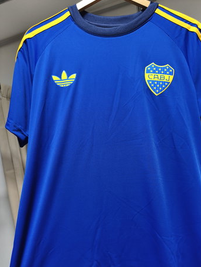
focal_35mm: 27
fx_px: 209
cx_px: 107
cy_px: 146
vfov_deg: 65.2
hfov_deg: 51.4
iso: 800
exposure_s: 1/50
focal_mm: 6.14
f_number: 1.65
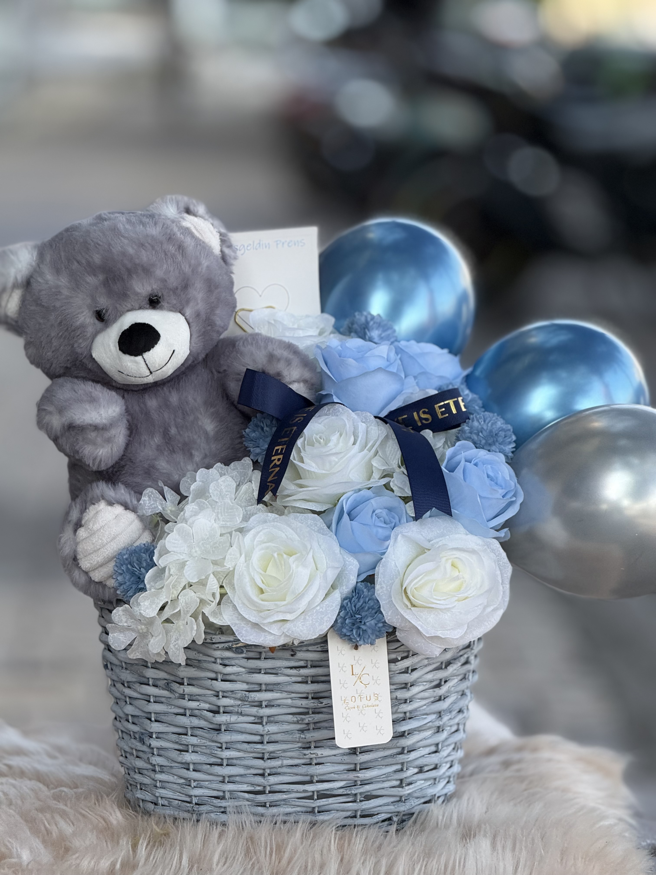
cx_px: 328
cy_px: 438
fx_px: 3032
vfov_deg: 16.4
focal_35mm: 120
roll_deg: +0.7
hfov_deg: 12.3
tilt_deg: -9.0
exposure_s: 1/268
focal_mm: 15.66
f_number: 2.8
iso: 50
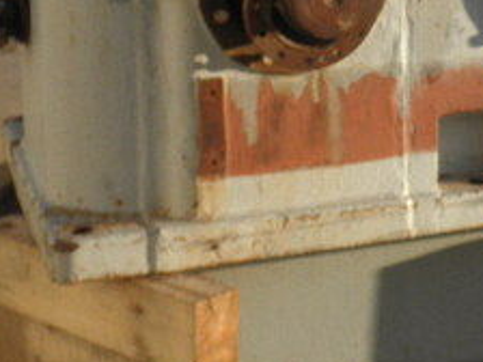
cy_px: -22
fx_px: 1395
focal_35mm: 100
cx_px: 515
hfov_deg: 18.9
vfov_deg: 14.5
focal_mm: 6.1
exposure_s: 1/500
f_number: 3.2
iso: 64
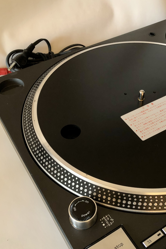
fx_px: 263
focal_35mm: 38
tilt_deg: -50.3
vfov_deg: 50.4
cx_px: 104
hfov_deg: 34.9
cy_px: 146
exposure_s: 1/17
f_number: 1.8
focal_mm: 3.99
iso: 64
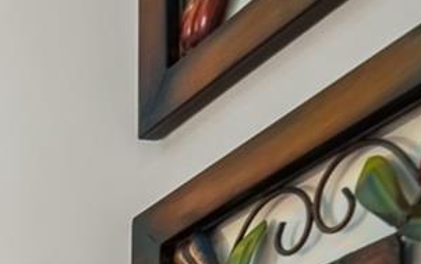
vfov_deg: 12.1
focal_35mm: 81
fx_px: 930
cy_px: 679
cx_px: -488
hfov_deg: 16.7
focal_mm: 10
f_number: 9
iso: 250
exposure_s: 1.3
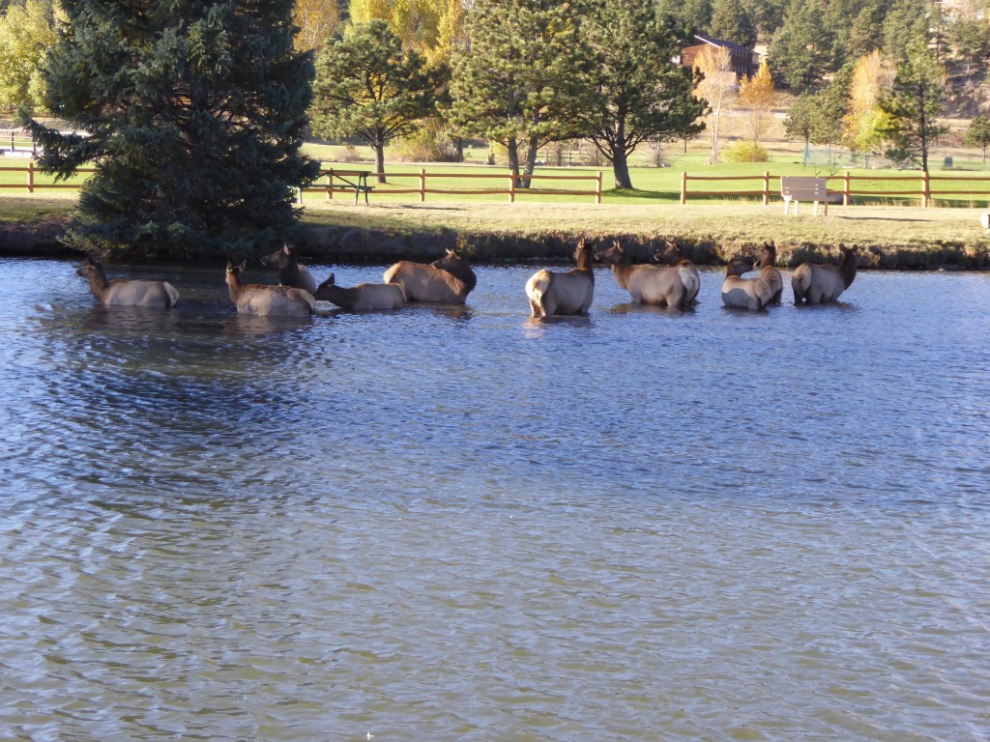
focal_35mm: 85
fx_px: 2431
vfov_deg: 17.4
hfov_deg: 23.0
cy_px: 371
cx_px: 495
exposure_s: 1/250
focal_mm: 14.1
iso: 320
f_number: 4.7
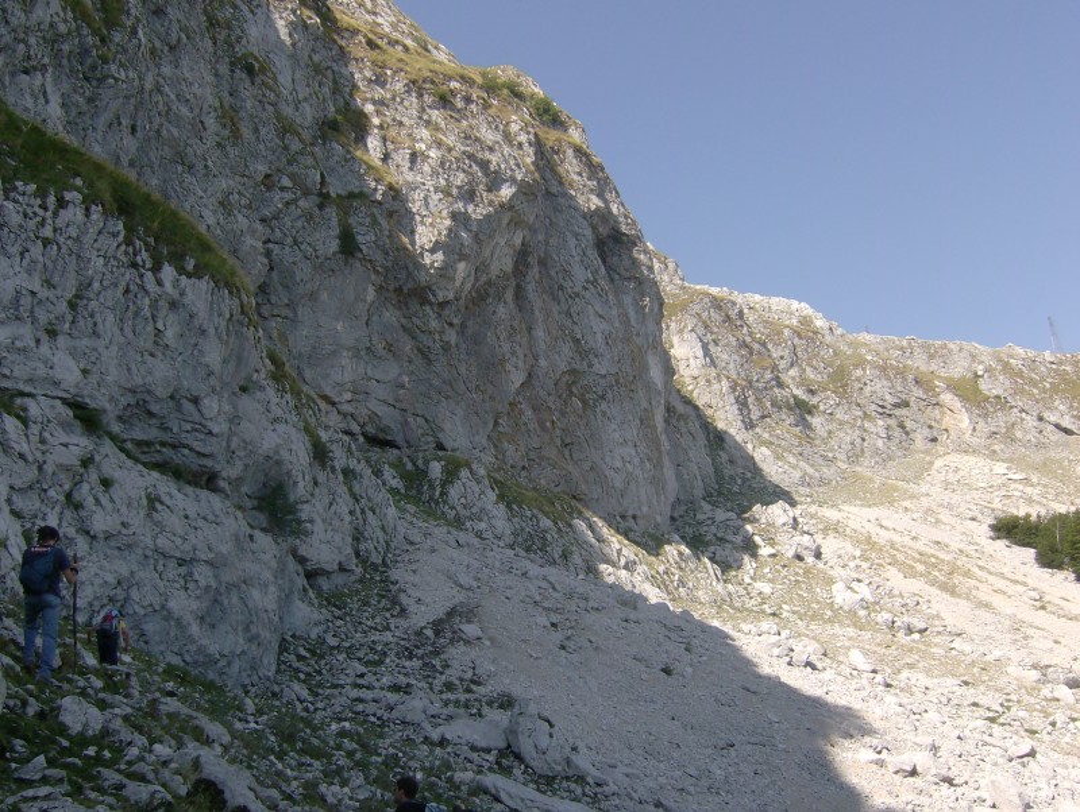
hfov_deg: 51.3
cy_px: 406
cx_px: 540
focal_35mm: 36
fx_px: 1125
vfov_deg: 39.7
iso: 100
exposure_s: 1/473
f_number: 4.7
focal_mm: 6
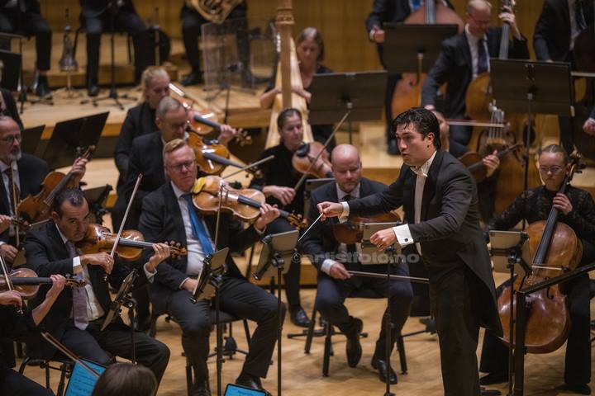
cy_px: 198
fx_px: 2231
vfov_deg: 10.2
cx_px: 298
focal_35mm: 135
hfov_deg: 15.2
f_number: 2.8
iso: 2000
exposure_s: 1/500
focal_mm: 135
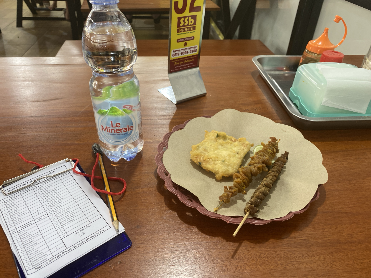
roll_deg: -2.4
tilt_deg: -36.6
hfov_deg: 67.3
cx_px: 186
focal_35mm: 26
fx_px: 279
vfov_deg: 53.1
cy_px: 139
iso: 100
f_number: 1.8
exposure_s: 1/50
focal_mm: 4.25
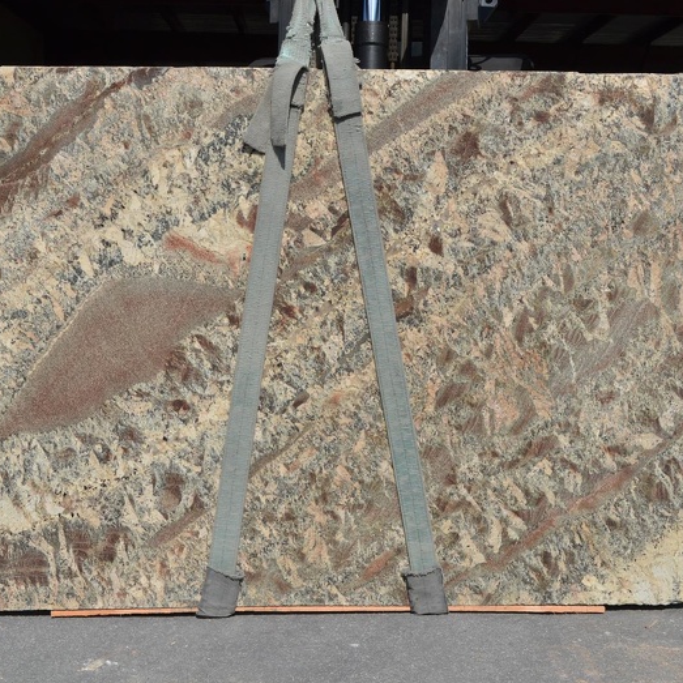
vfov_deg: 31.6
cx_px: 334
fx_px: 1205
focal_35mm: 54
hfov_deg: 31.6
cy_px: 342
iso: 200
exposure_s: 1/500
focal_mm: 28
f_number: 10
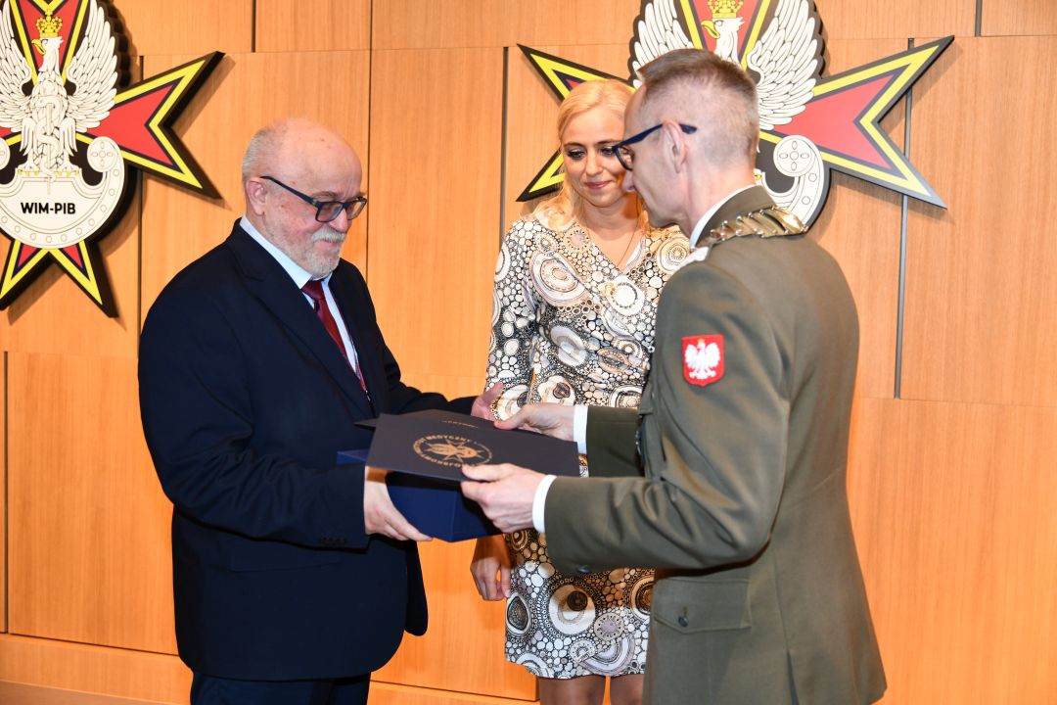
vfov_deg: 29.2
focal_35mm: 46
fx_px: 1351
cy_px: 352
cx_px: 528
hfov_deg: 42.7
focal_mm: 46
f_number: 4.5
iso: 800
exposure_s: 1/60
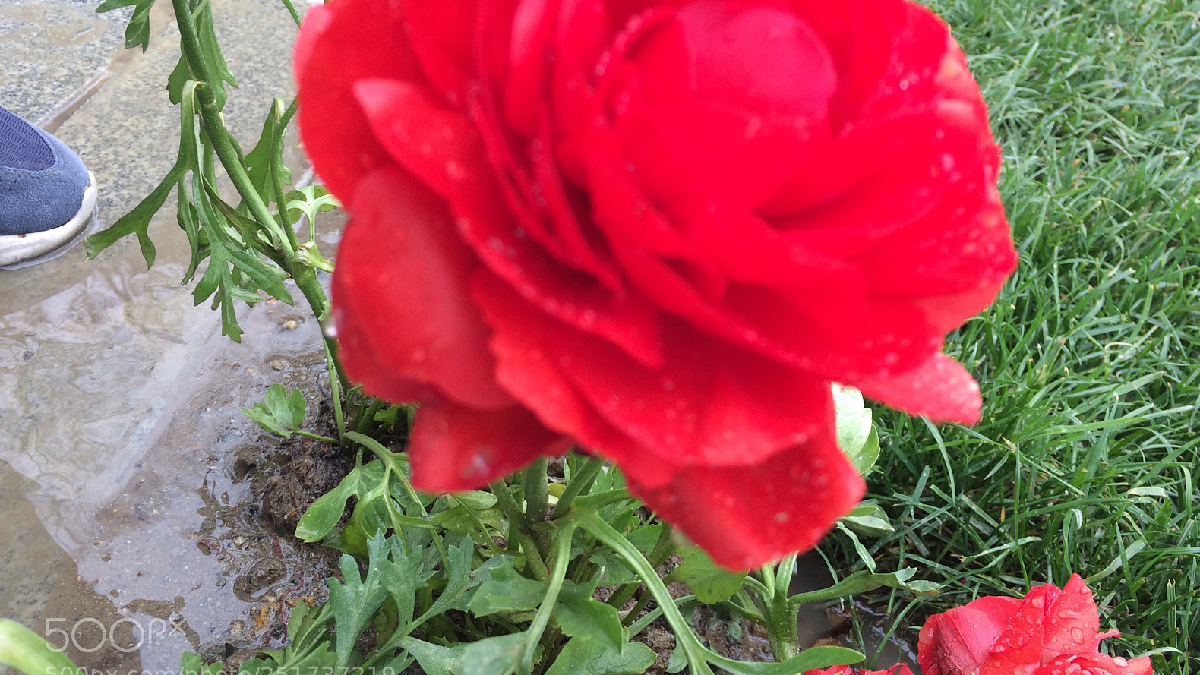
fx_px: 1018
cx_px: 605
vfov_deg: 36.6
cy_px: 279
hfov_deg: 61.0
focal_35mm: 32
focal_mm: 4.15
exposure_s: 1/109
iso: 32
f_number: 2.2
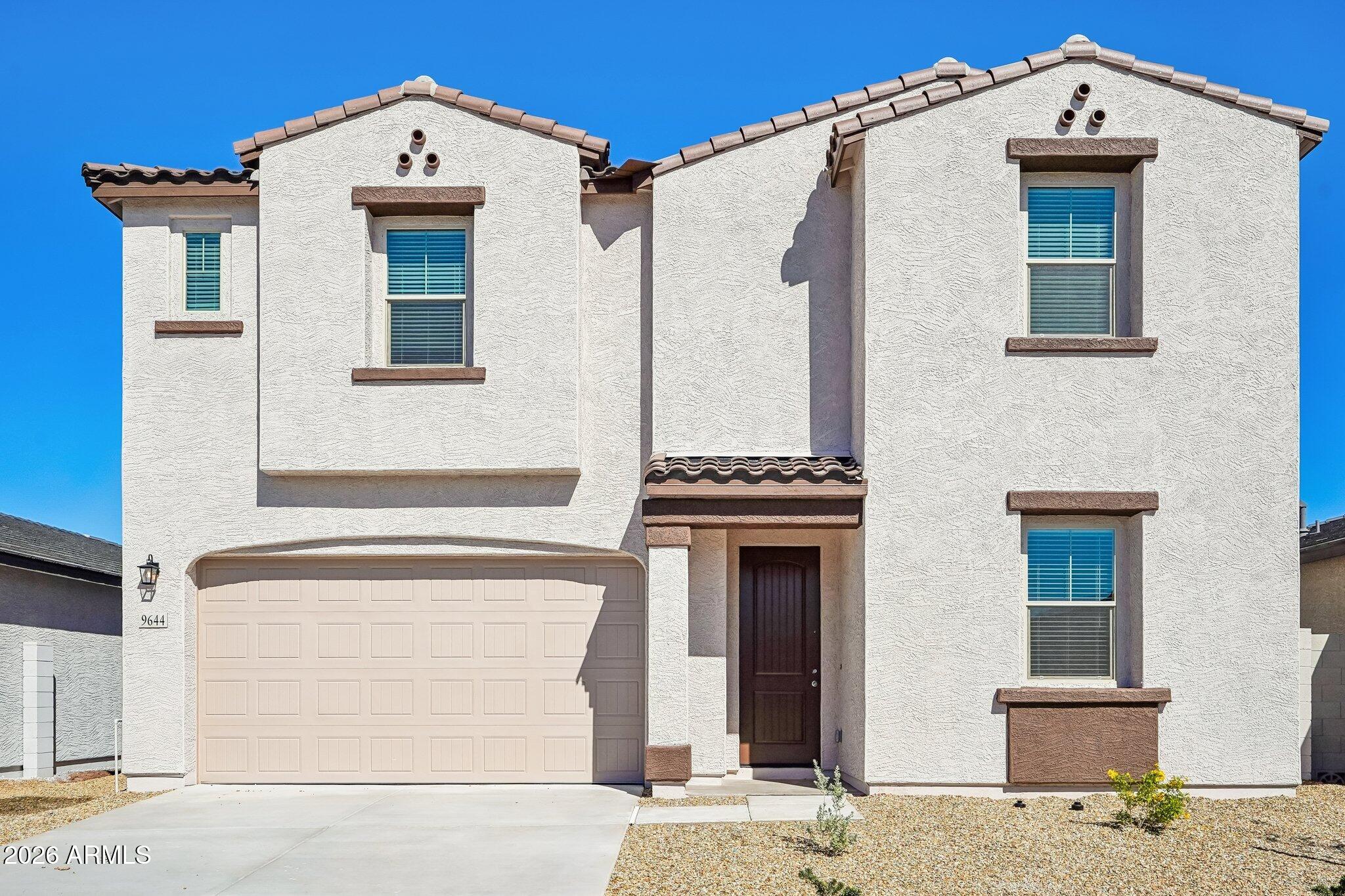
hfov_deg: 64.6
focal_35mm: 28
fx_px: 1065
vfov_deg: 45.7
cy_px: 448
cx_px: 672
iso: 400
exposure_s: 1/2500
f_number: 8
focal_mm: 28.5
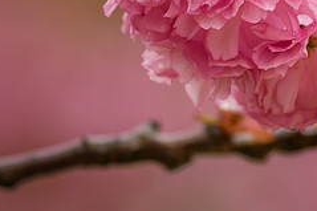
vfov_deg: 1.2
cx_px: 282
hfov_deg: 1.7
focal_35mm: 1189
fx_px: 10462
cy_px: 21
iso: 250
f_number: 4
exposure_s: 1/1000
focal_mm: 300
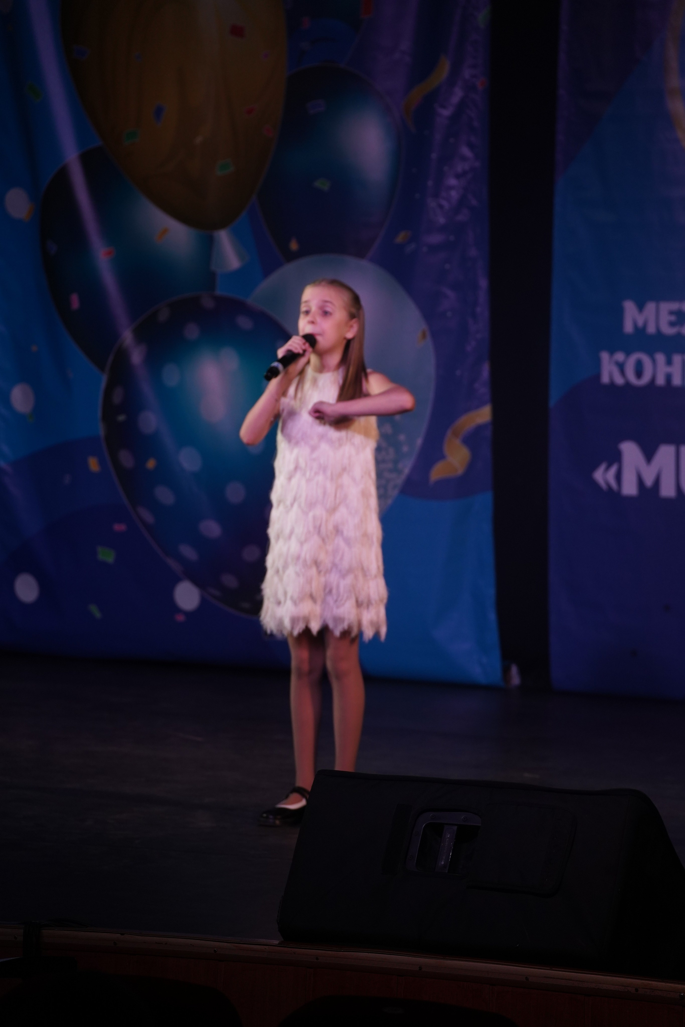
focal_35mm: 166
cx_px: 342
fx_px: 4738
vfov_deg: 12.4
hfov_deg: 8.3
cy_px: 514
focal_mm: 166
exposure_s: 1/250
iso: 1600
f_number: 5.6
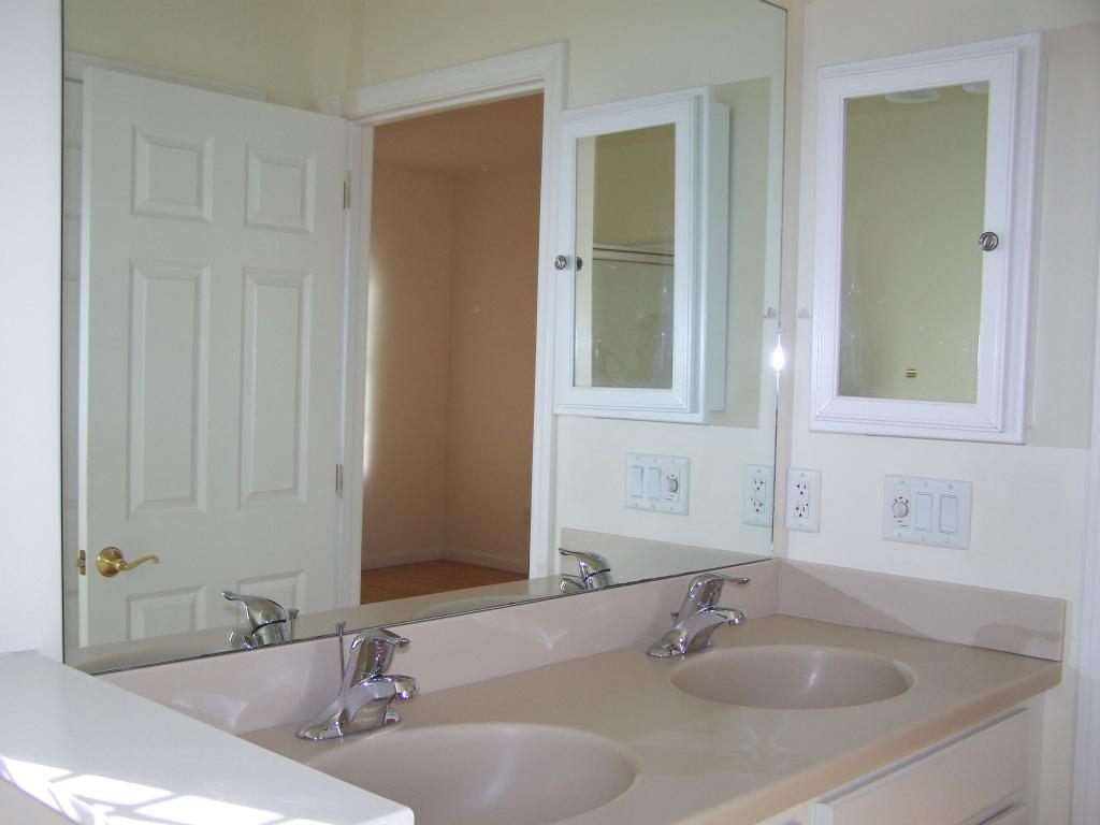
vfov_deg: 37.7
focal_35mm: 38
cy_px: 412
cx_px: 550
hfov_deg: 49.0
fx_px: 1208
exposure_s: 1/60
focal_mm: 6.3
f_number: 2.8
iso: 80
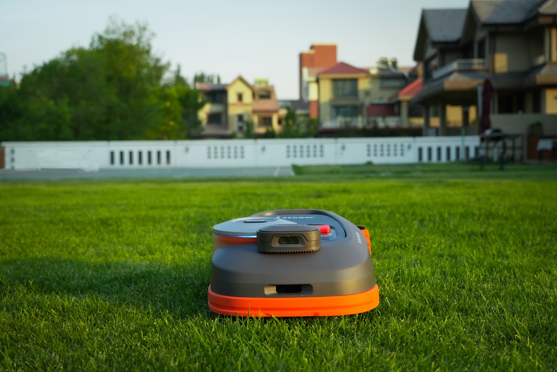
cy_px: 186
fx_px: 696
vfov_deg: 29.9
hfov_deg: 43.6
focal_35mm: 45
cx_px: 278
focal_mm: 45
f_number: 4
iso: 800
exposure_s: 1/100
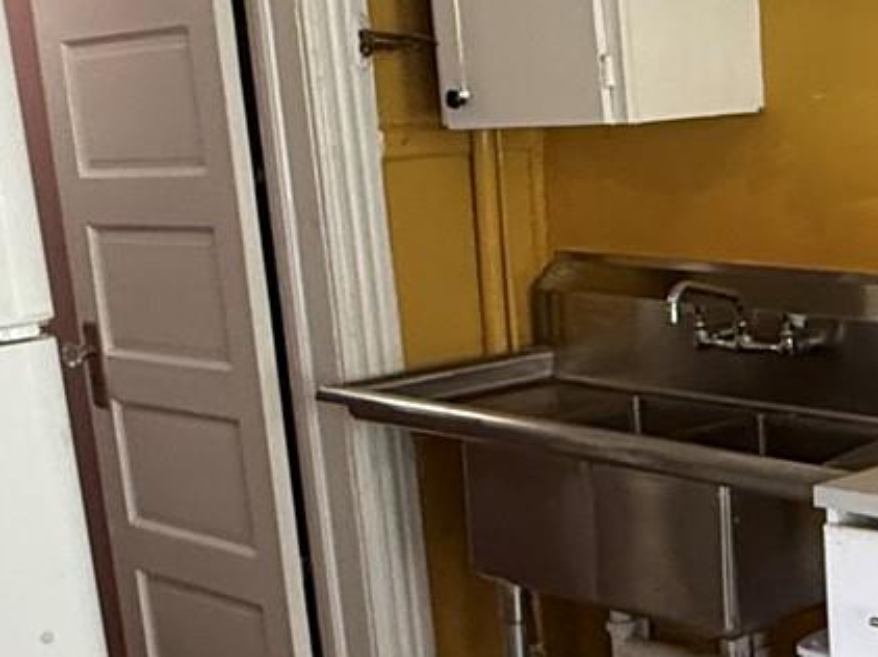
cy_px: 412
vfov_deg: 21.5
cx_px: 893
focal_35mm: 68
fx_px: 1724
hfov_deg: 26.9
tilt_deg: -10.4
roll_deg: +1.7
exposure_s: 1/120
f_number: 2.2
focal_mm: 2.22
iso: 320
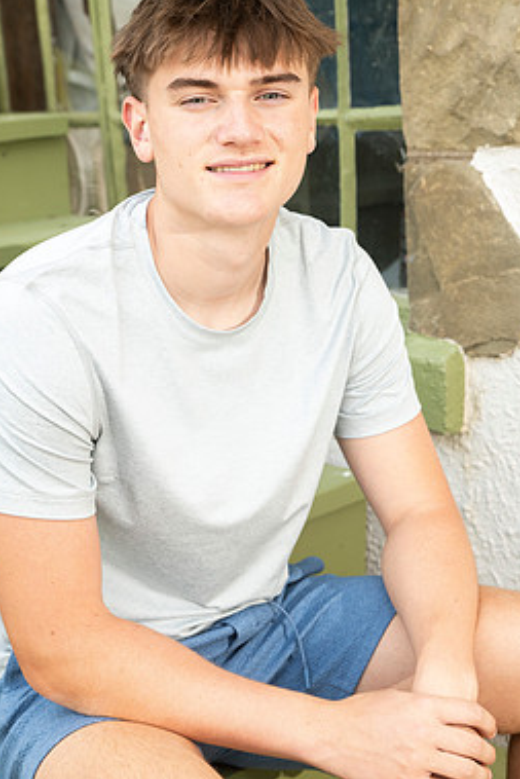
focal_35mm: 57
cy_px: 405
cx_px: 228
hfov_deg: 23.8
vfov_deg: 35.0
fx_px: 1234
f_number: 5.6
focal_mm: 48
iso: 320
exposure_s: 1/160
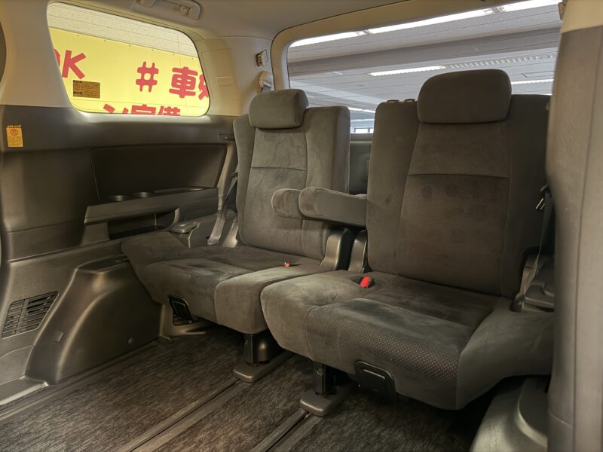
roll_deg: +0.0
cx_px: 302
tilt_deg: -10.2
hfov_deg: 71.6
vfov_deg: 56.8
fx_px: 418
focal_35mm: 24
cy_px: 226
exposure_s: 1/13
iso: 1000
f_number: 1.78
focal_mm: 6.76
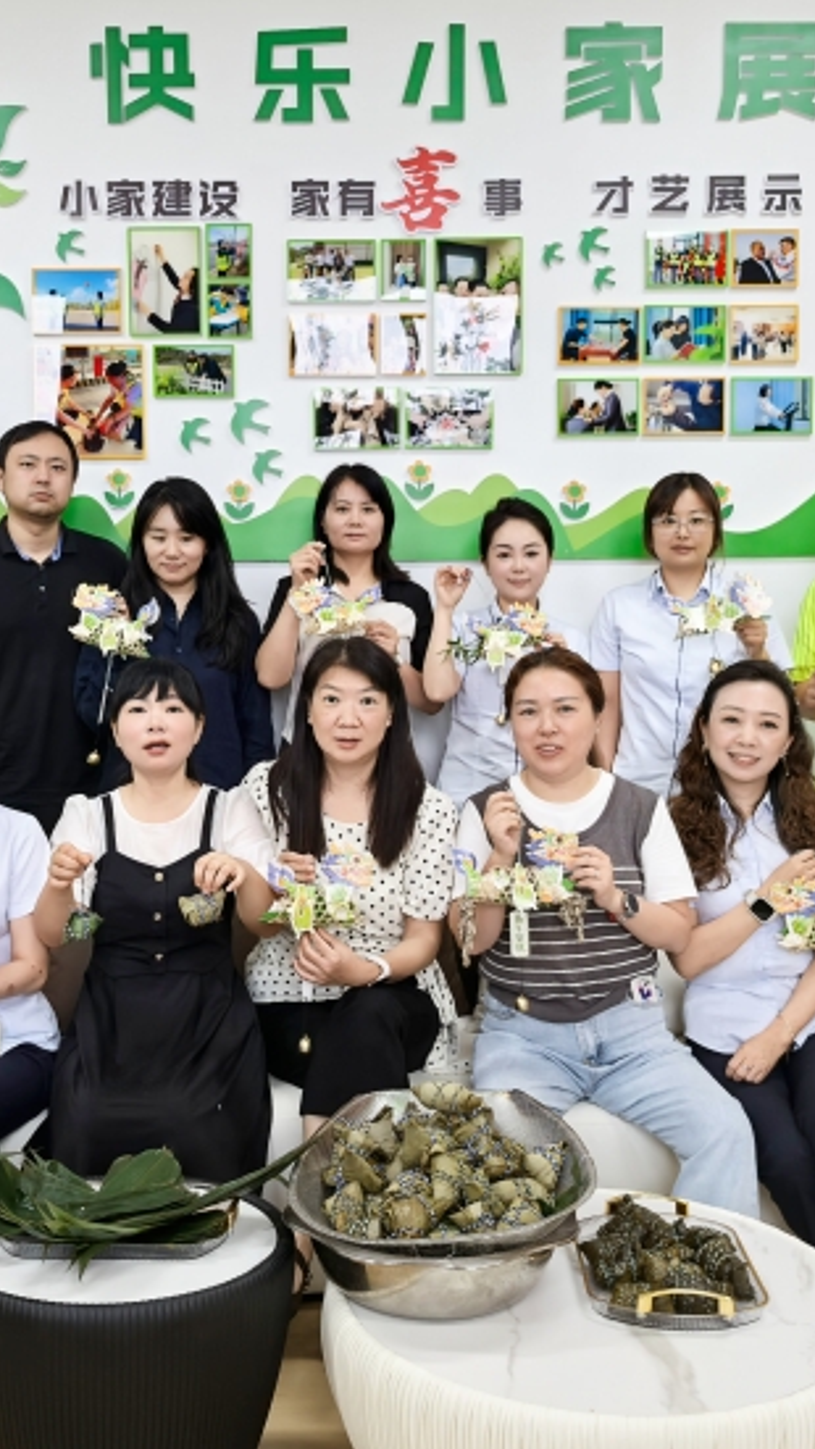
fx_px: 1537
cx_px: 297
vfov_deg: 50.5
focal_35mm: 40
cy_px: 721
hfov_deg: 29.6
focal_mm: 5.75
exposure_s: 1/120
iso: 250
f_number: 2
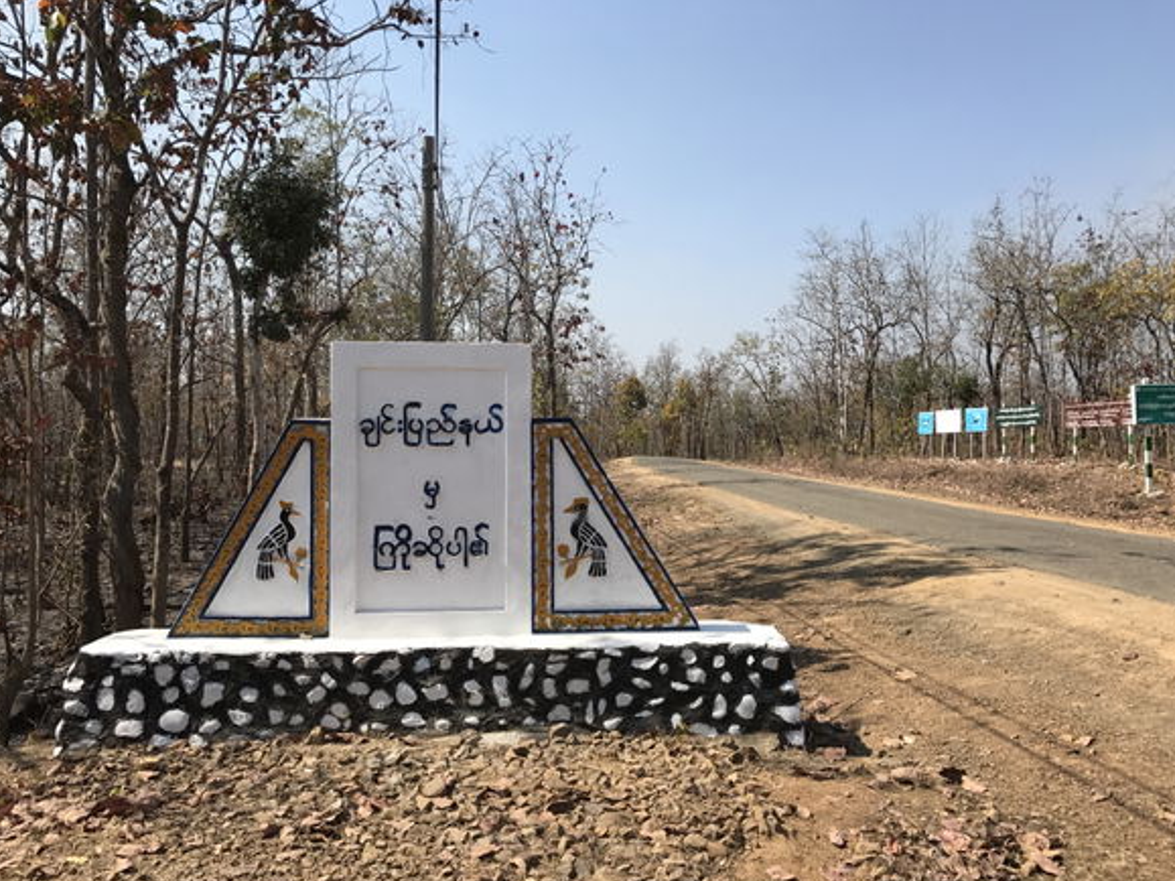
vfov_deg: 48.2
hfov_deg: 61.7
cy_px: 438
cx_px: 597
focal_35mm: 29
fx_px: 984
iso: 20
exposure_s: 1/2179
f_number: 1.8
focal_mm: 3.99
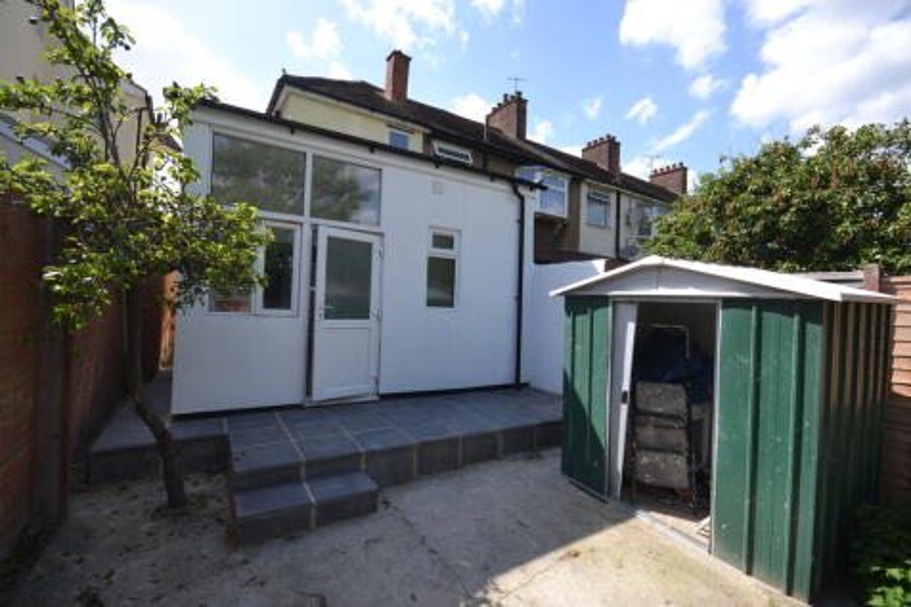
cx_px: 456
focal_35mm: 15
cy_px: 304
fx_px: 379
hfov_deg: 100.4
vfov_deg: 77.3
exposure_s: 1/160
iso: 100
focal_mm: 10
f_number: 6.3
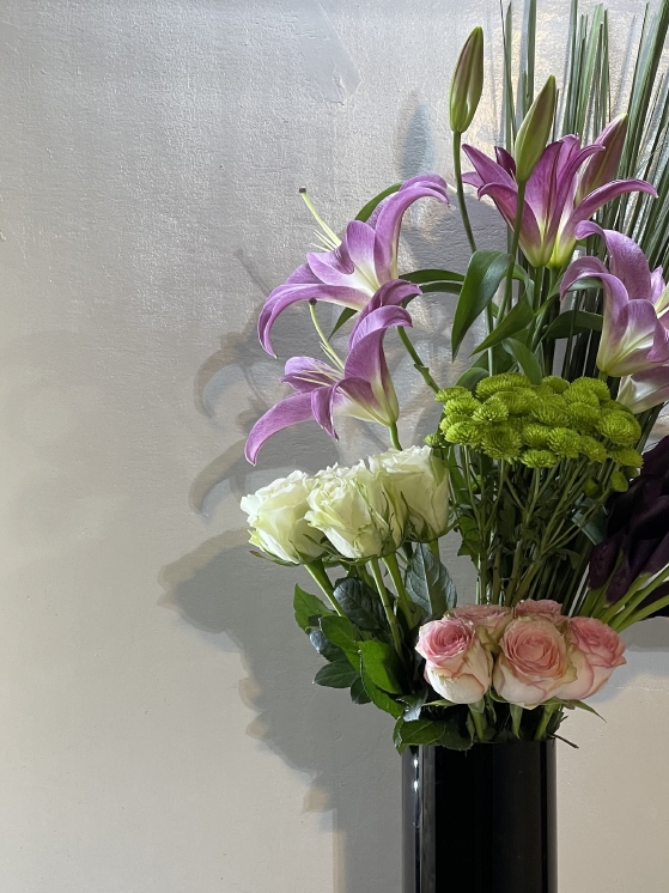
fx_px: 2656
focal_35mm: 103
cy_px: 715
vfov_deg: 18.9
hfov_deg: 14.3
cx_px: 479
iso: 160
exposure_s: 1/100
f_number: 2.2
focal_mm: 7.5
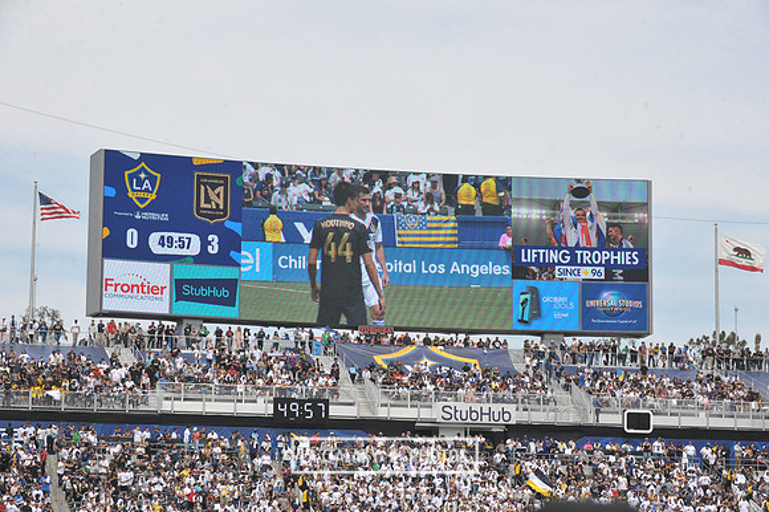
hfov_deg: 19.5
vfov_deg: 13.0
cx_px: 384
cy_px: 256
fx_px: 2242
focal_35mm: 105
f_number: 11
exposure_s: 1/500
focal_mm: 105
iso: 320
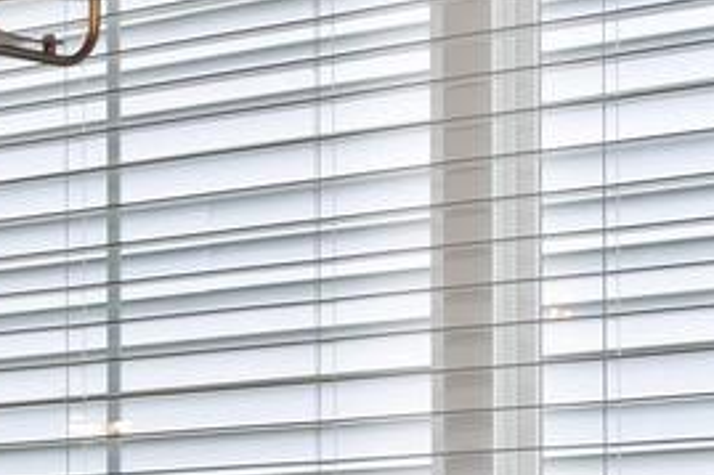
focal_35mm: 137
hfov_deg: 11.5
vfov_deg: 9.7
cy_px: 691
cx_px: -1141
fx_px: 2715
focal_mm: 18
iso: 500
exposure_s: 1/8
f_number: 8
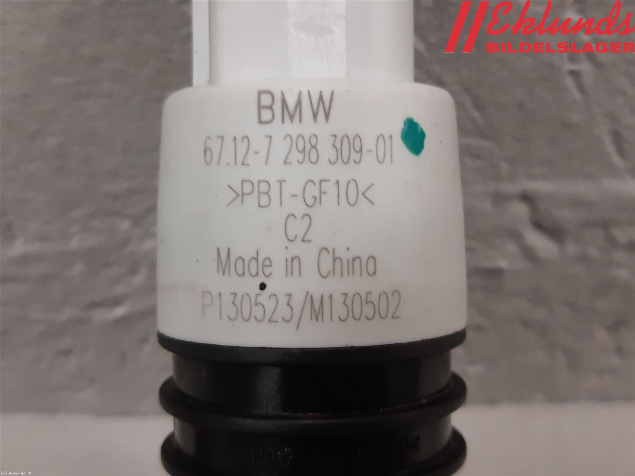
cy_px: 238
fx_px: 477
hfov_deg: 67.3
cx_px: 318
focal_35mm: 26
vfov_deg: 53.1
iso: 160
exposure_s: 1/50
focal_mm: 3.93
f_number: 1.7
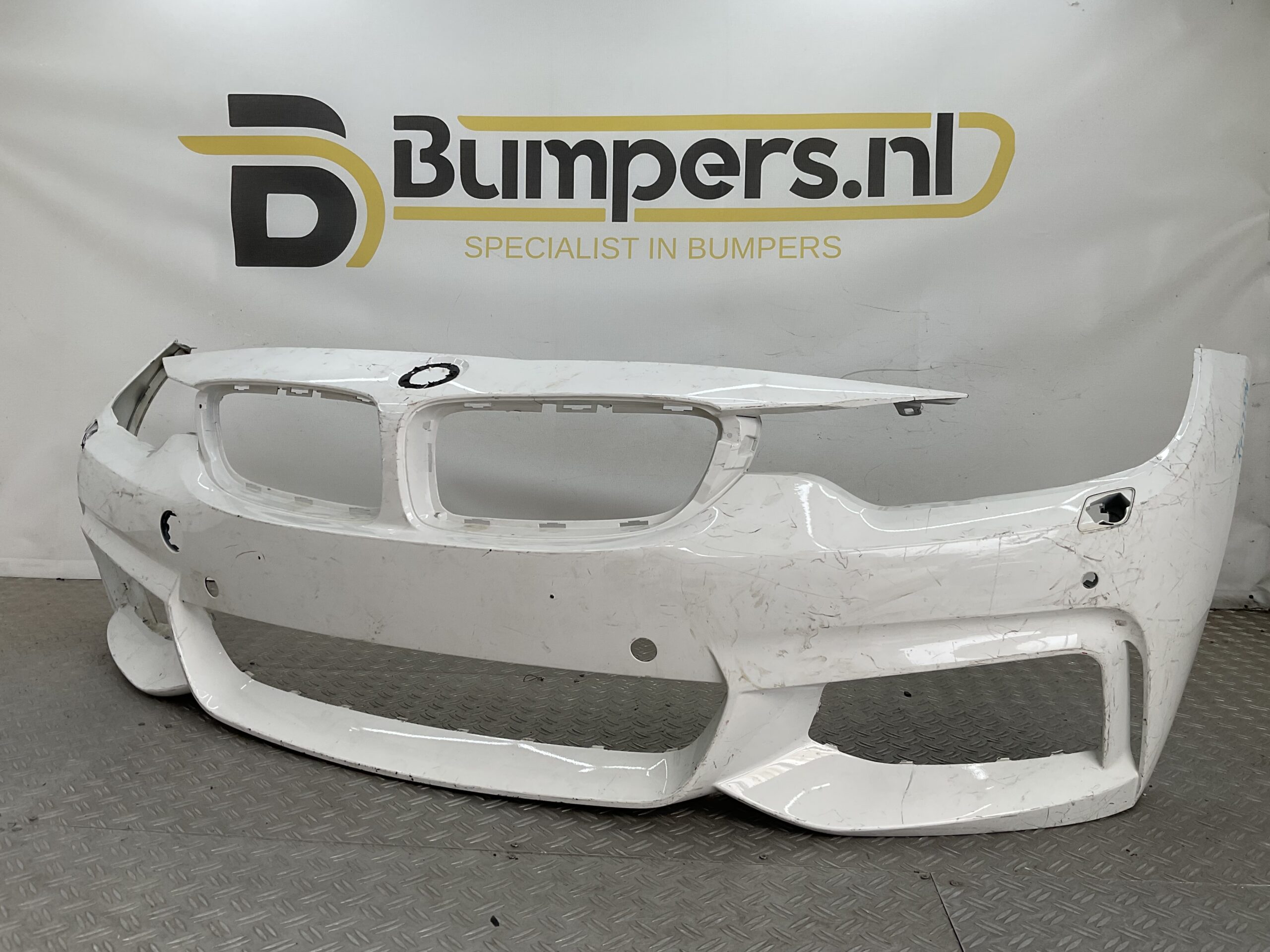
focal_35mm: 29
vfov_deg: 48.2
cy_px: 476
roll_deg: -1.9
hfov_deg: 61.7
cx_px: 635
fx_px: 1064
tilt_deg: -7.6
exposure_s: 1/302
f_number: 1.8
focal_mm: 3
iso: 16
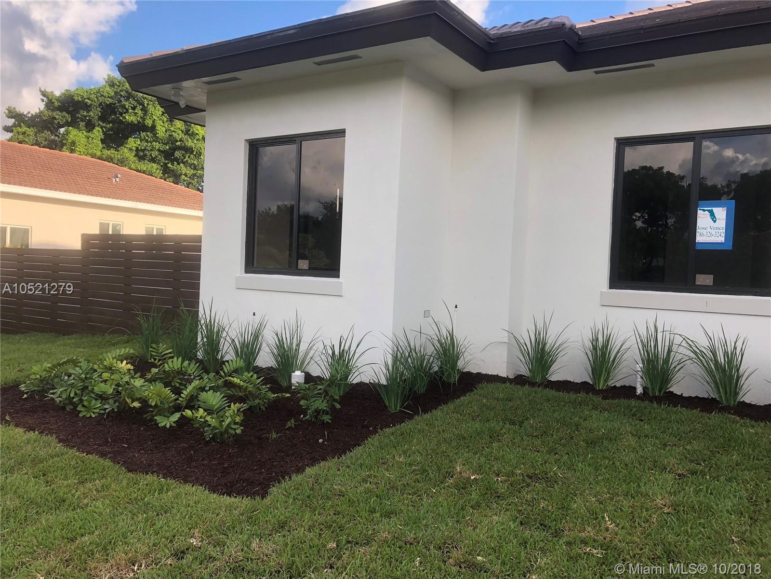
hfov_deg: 63.4
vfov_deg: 49.7
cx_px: 386
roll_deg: -2.2
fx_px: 624
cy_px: 290
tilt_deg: -0.2
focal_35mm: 28
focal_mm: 3.99
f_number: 1.8
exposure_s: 1/419
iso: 20
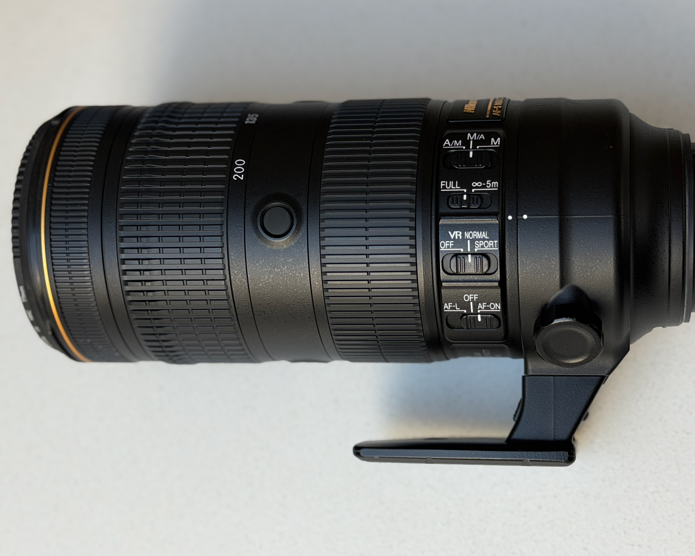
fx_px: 1255
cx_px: 393
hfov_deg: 30.9
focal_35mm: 61
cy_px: 283
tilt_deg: -68.1
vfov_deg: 25.0
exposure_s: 1/121
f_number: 1.78
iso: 50
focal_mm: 6.76
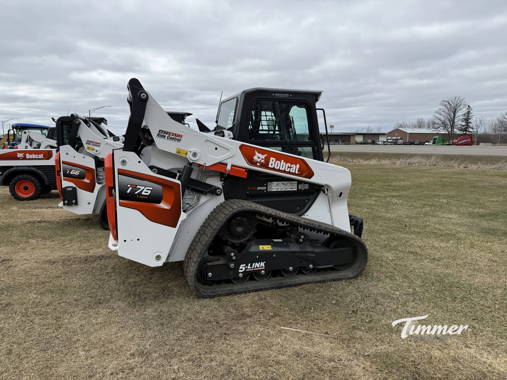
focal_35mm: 24
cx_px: 254
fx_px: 352
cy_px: 190
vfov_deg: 56.8
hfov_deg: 71.6
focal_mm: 6.76
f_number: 1.78
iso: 80
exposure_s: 1/3425
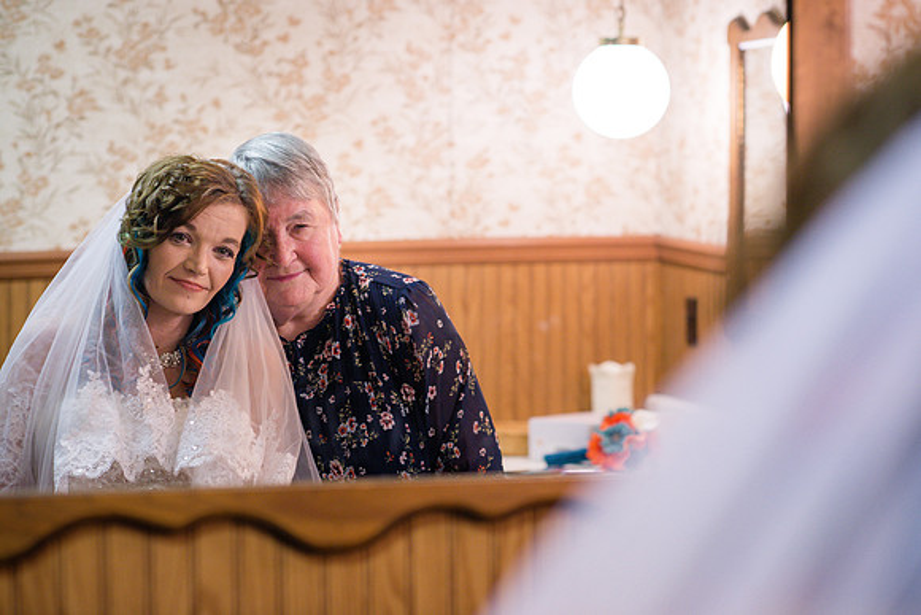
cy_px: 308
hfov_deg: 23.9
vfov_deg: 16.1
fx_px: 2175
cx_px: 460
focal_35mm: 85
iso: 1000
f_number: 2.8
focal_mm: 85
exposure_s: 1/125
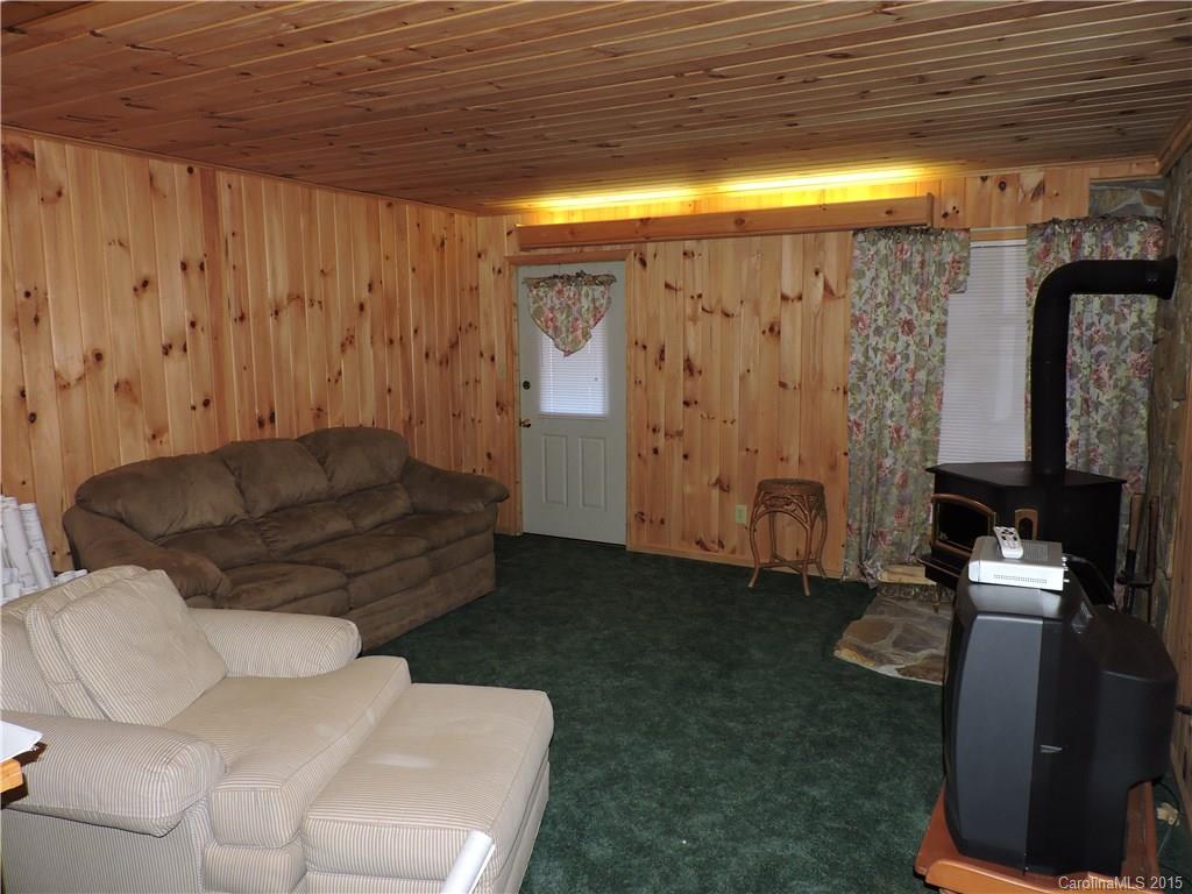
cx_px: 596
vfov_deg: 56.8
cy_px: 447
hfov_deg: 71.6
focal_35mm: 24
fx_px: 826
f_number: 3
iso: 200
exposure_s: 1/30
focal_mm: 4.3
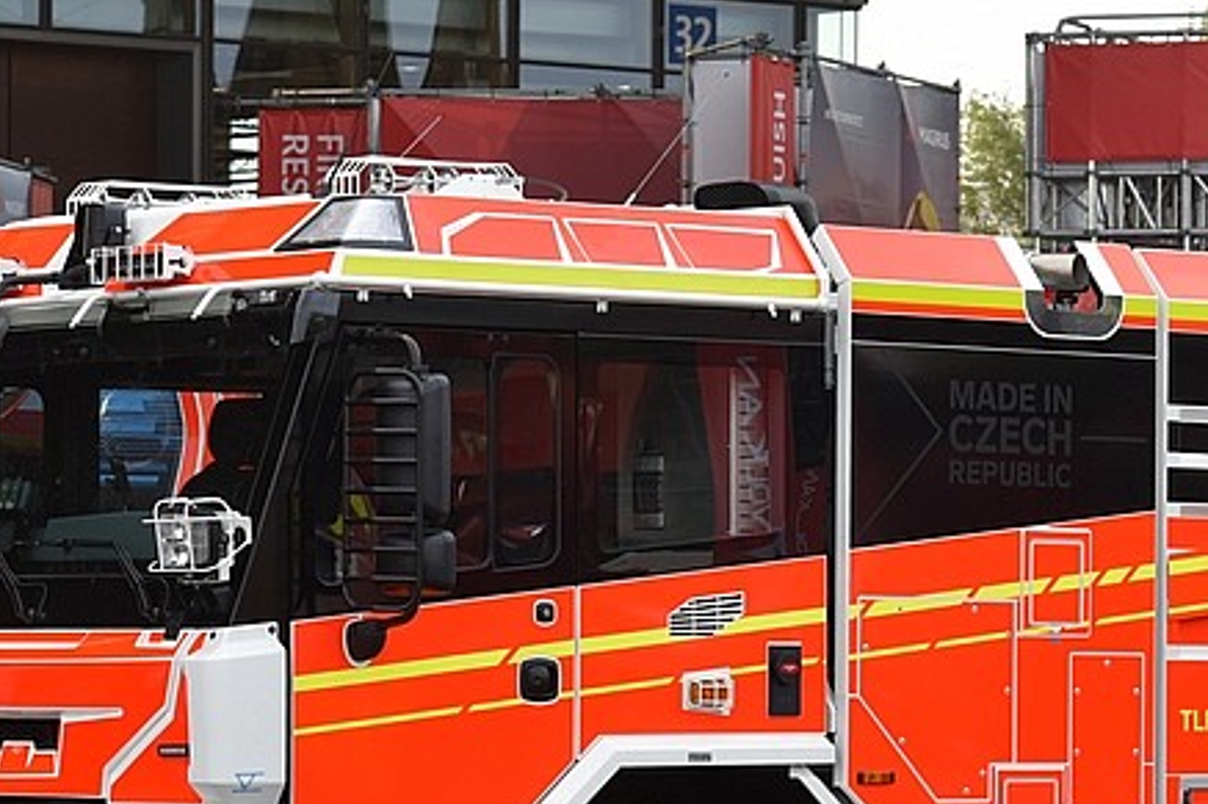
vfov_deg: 7.8
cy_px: 605
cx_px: 890
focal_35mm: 175
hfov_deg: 11.7
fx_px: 5870
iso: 400
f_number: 7.1
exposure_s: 1/200
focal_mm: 85
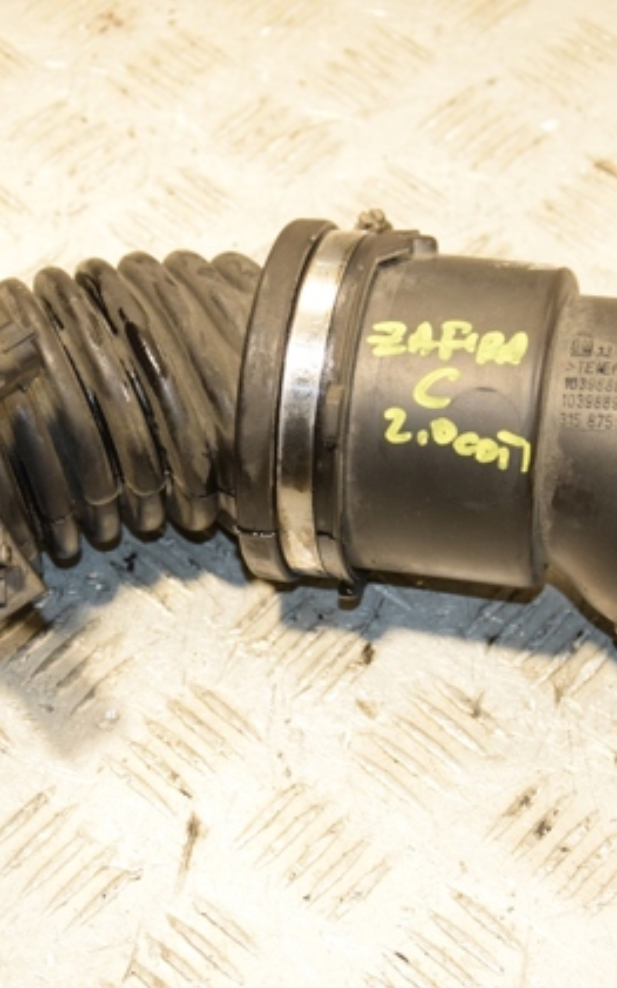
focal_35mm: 93
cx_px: 284
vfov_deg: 22.3
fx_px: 2503
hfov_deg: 14.1
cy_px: 490
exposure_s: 1/160
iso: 800
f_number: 4.8
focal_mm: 40
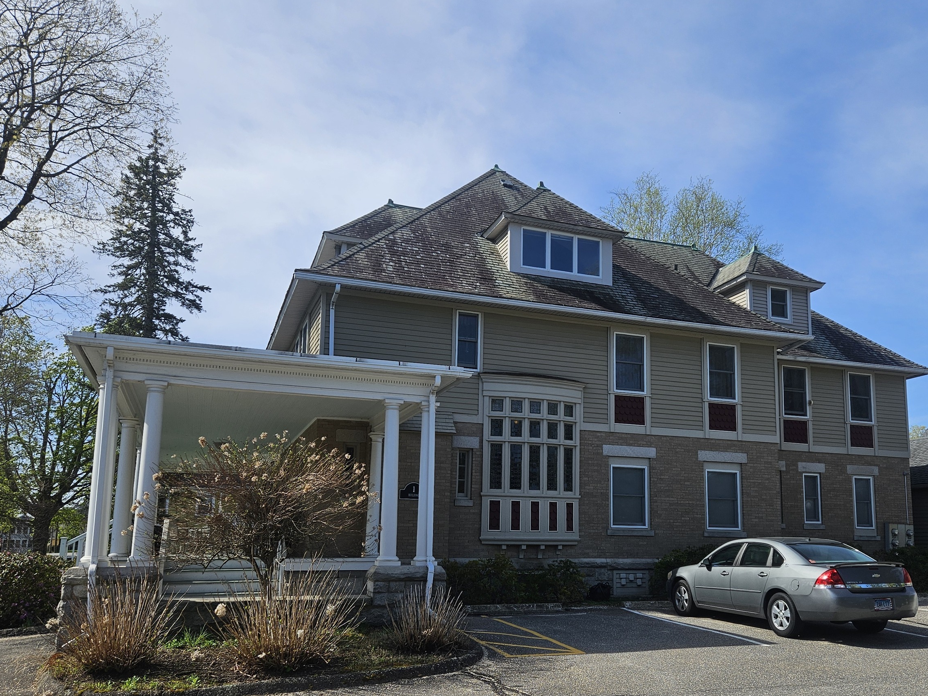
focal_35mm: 31
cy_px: 412
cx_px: 549
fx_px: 831
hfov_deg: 58.0
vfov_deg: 45.2
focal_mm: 5.4
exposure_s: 1/1789
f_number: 1.8
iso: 25
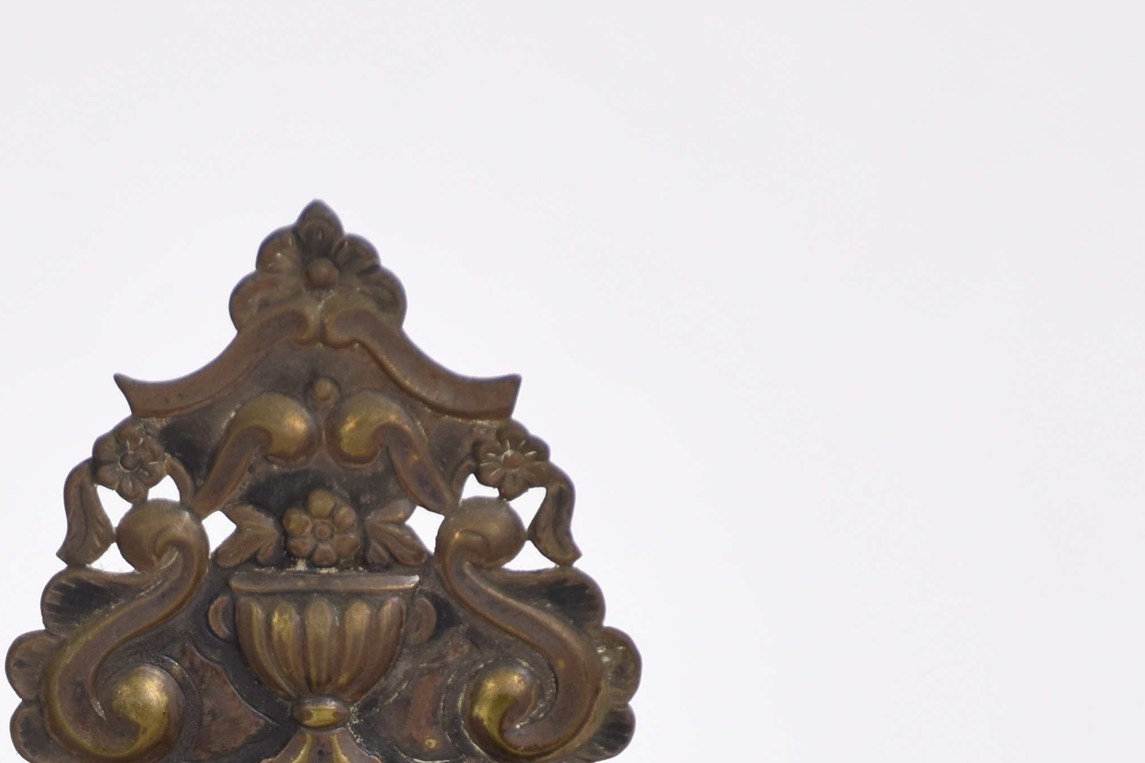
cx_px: 173
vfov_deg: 3.1
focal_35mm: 443
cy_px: 1039
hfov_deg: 4.7
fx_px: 14087
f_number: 5.6
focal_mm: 100
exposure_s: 1/60
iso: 250
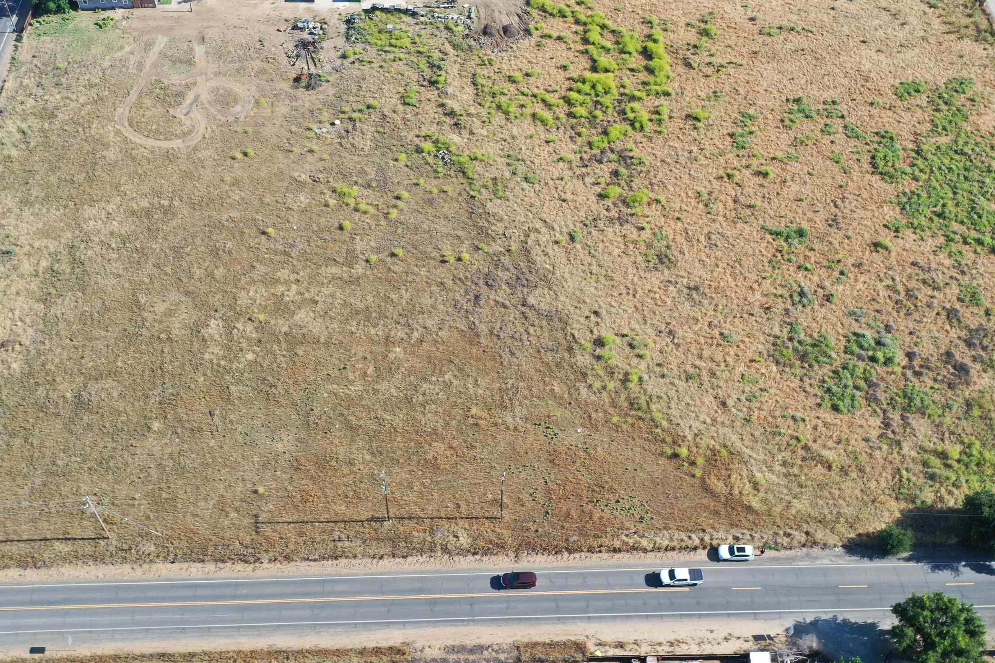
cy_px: 217
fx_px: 1078
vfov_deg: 33.9
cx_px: 457
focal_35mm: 39
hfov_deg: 49.5
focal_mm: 10.26
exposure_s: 1/240
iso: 100
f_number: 5
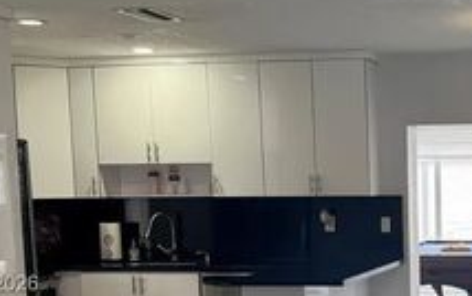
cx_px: 470
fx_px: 978
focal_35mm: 76
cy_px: 285
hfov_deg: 25.8
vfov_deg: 16.9
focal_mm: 6.76
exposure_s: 1/120
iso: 200
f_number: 1.78
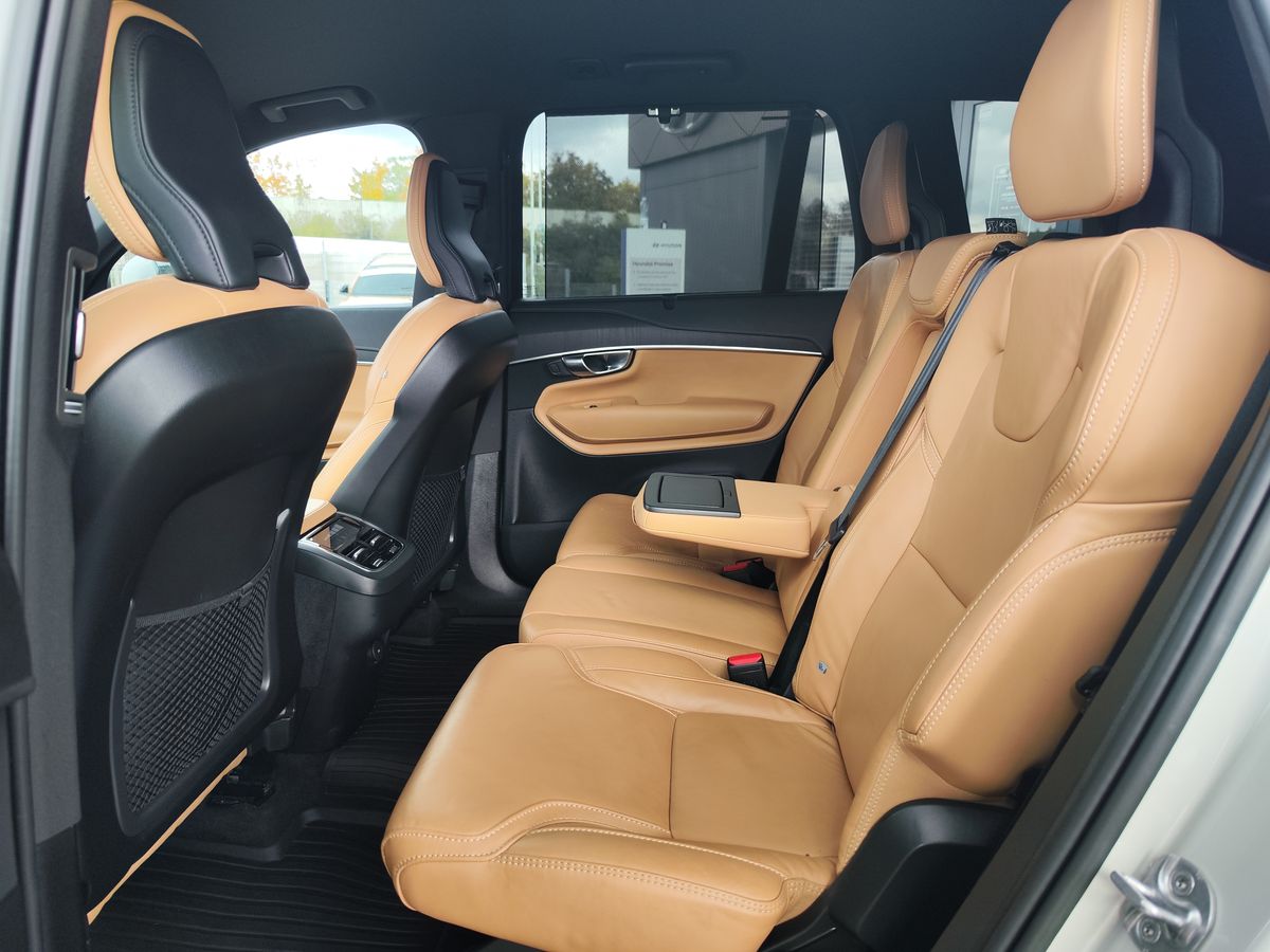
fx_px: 844
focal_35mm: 23
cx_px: 635
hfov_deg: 73.9
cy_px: 476
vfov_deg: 58.9
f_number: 1.69
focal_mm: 7.01
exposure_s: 1/100
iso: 102
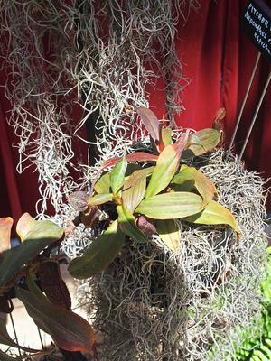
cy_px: 180
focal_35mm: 46
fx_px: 480
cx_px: 136
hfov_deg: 31.5
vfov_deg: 41.2
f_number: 3.5
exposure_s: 1/320
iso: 100
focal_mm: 9.8
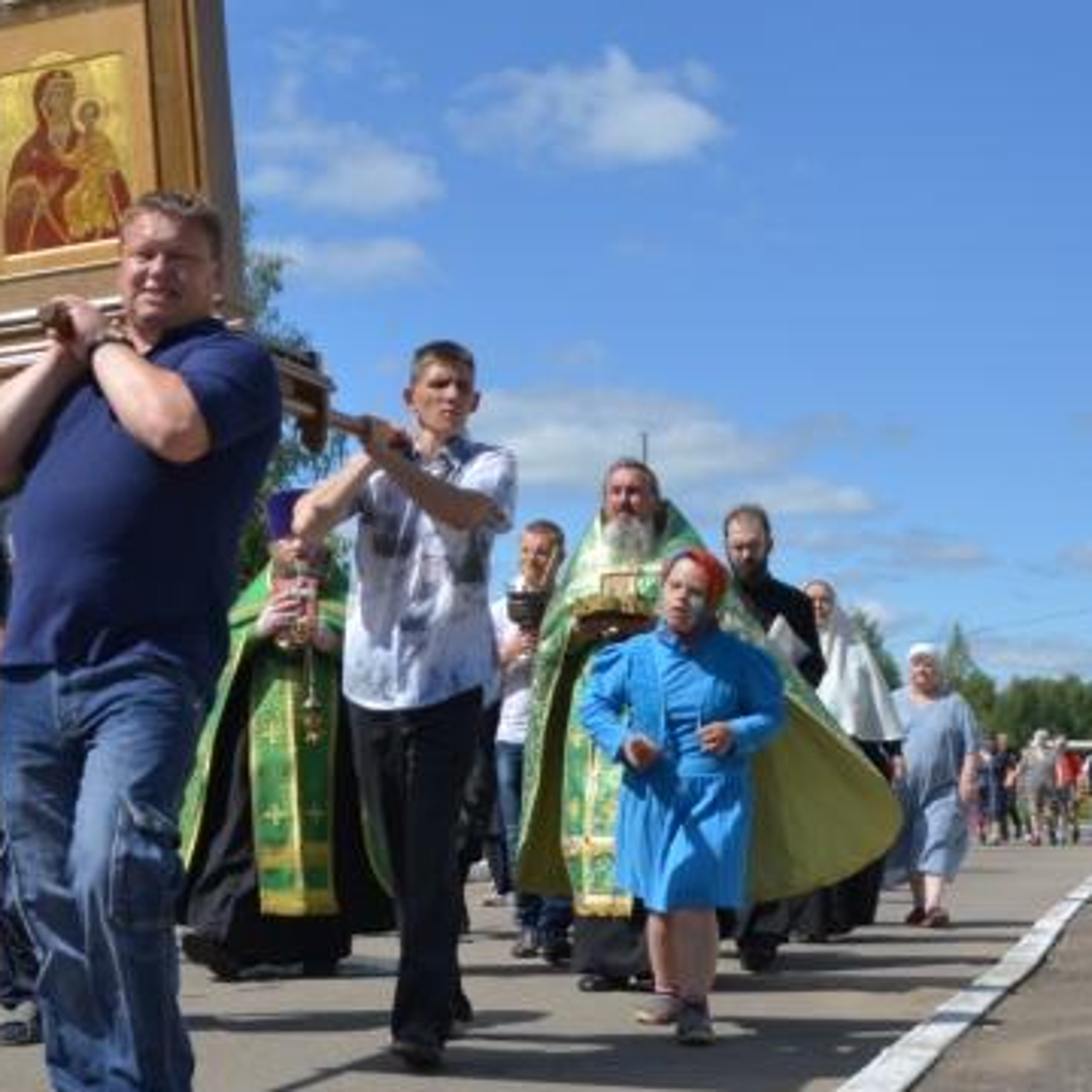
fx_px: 2070
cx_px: 328
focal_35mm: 58
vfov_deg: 29.5
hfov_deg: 29.3
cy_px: 575
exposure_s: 1/2500
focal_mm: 24
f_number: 2.8
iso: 100
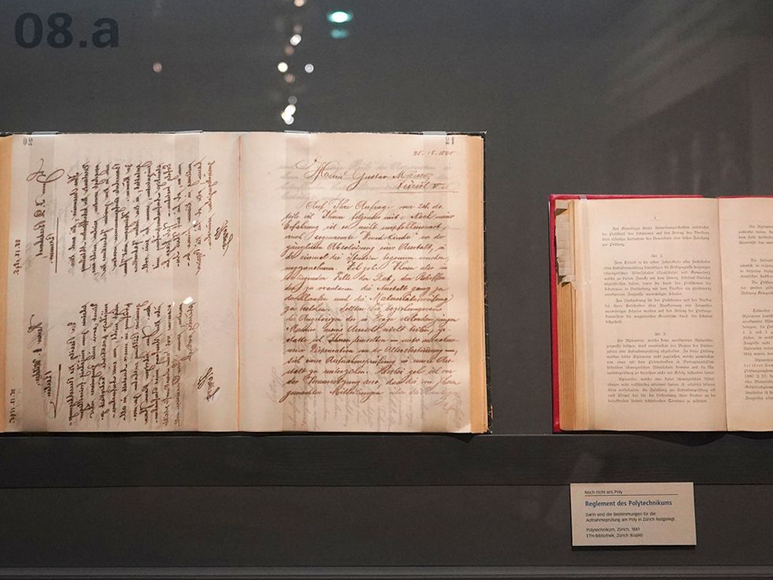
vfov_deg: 30.9
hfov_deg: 40.1
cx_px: 283
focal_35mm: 47
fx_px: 1050
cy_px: 264
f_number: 2.8
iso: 3200
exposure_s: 1/80
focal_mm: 24
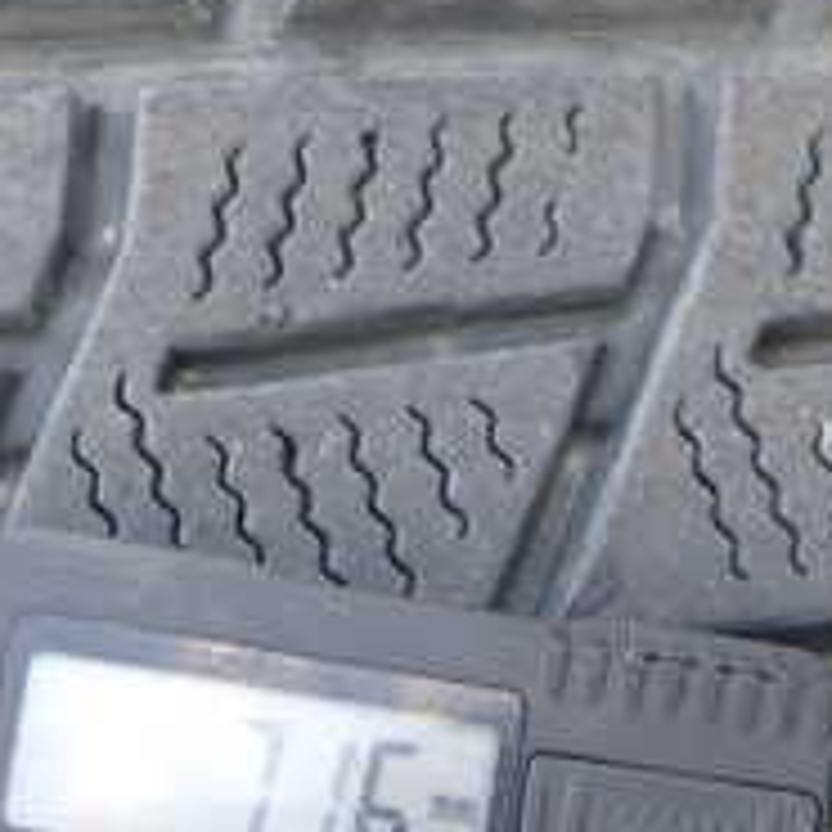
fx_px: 2339
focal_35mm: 86
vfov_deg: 19.4
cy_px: 908
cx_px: 301
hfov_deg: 20.1
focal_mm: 5.4
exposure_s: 1/125
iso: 100
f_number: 2.3
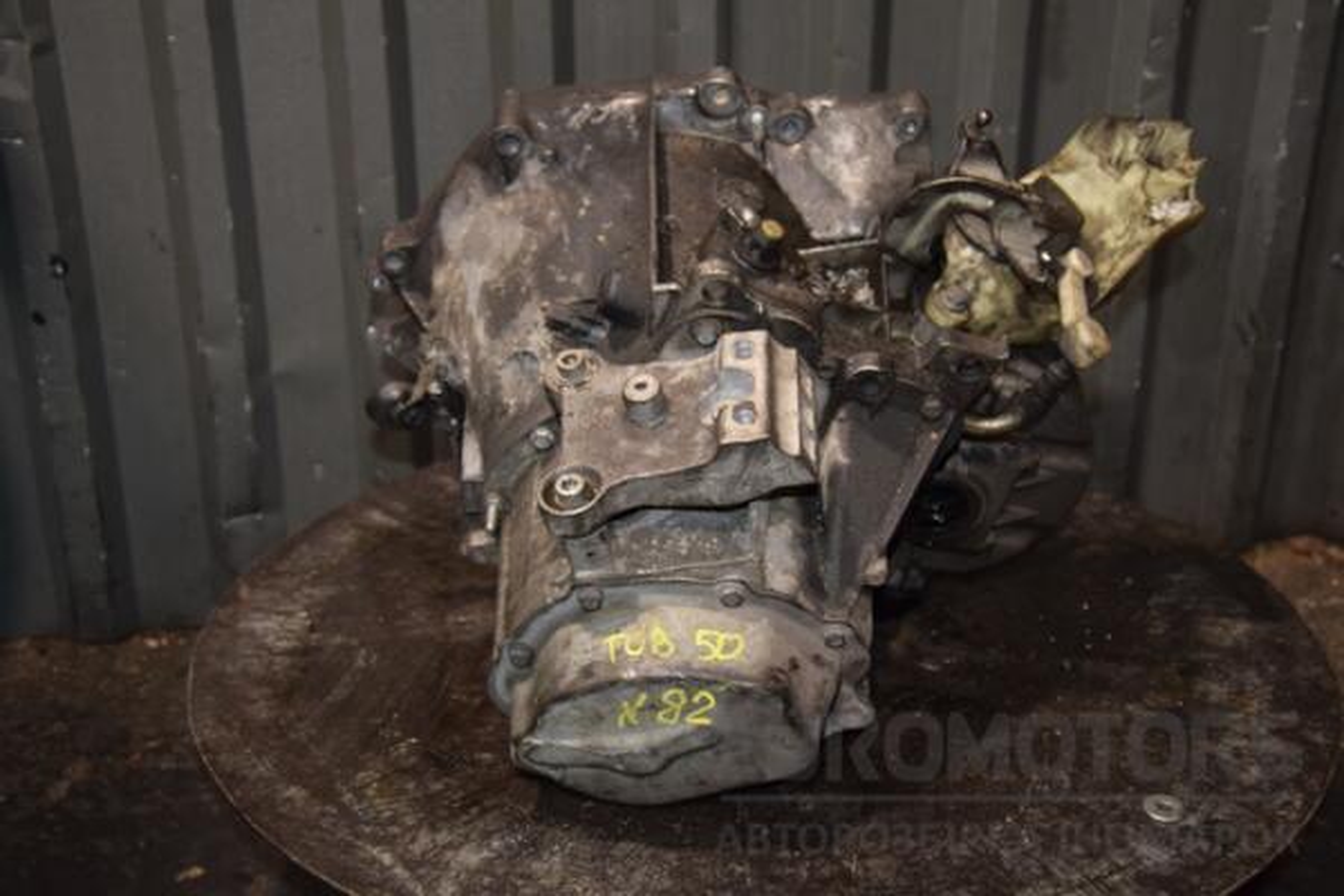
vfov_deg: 28.1
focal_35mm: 48
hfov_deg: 41.1
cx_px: 672
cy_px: 448
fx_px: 1792
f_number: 5
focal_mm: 32
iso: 800
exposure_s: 1/60
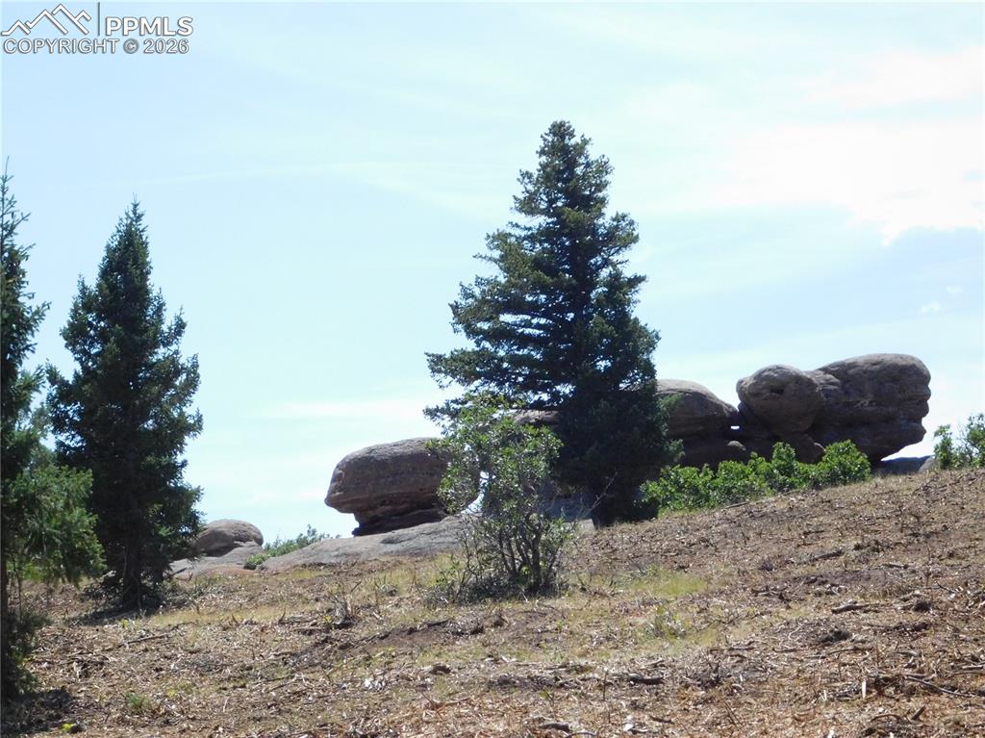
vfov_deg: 12.9
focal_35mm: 115
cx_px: 492
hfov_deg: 17.1
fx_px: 3271
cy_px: 369
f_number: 9.6
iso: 800
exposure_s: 1/800
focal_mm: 20.3
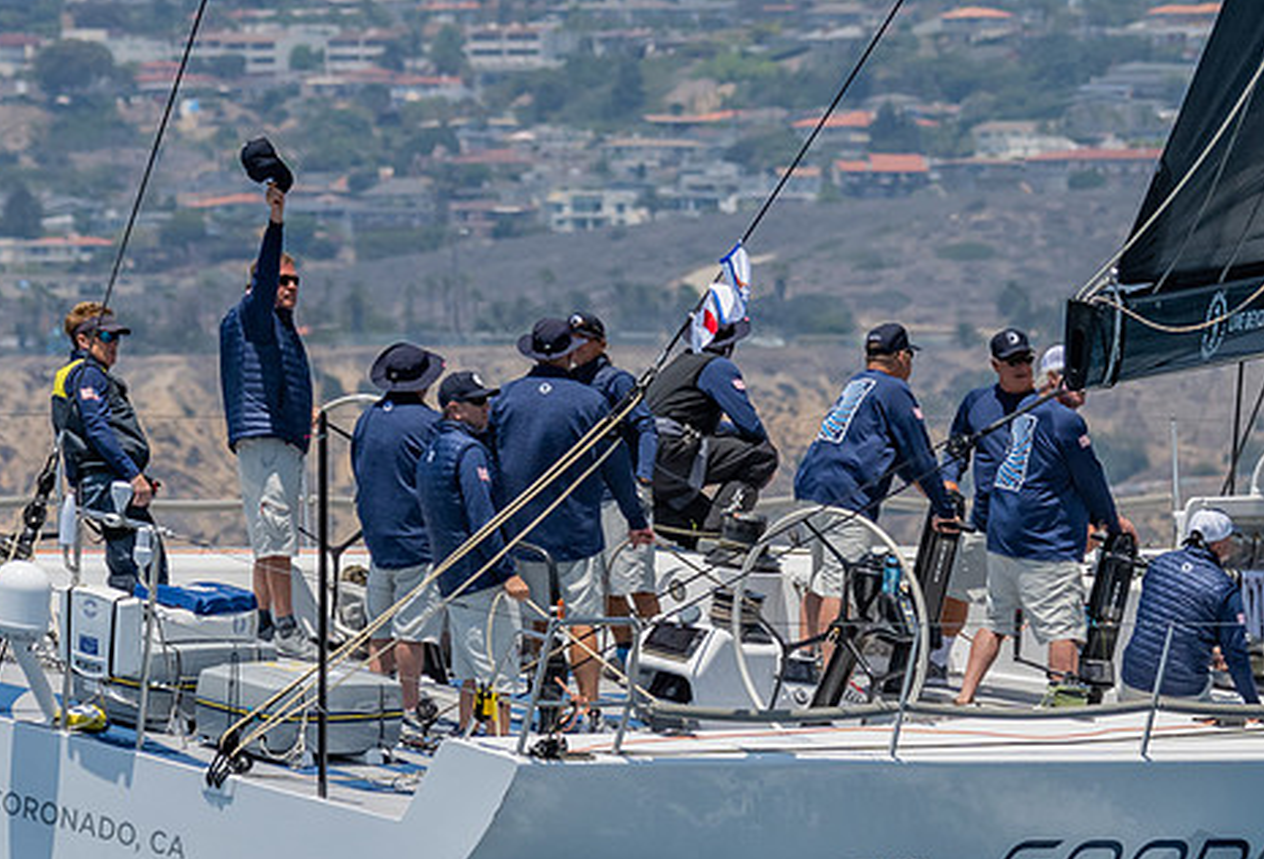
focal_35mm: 661
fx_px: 23346
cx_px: 946
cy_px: 89
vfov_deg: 2.1
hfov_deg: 3.1
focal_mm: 220
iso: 320
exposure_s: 1/2500
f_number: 5.6
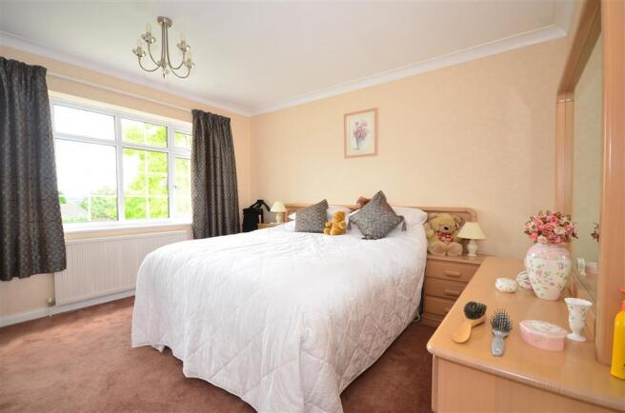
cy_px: 206
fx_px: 286
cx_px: 312
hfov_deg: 95.1
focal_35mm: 16
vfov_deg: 71.8
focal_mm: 11
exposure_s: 1/25
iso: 200
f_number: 4.2
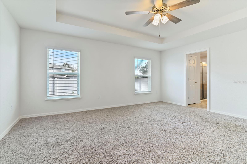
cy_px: 82
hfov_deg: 96.8
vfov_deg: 73.6
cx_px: 124
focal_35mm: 16
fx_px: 110
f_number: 8
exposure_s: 1/5
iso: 100
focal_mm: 16
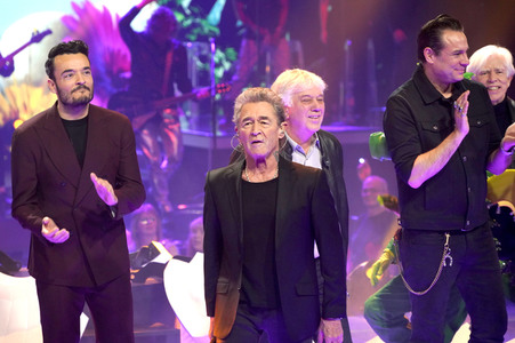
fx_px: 2416
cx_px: 258
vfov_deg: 8.1
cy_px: 172
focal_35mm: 169
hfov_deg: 12.2
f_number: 5.6
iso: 3200
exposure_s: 1/160
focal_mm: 169
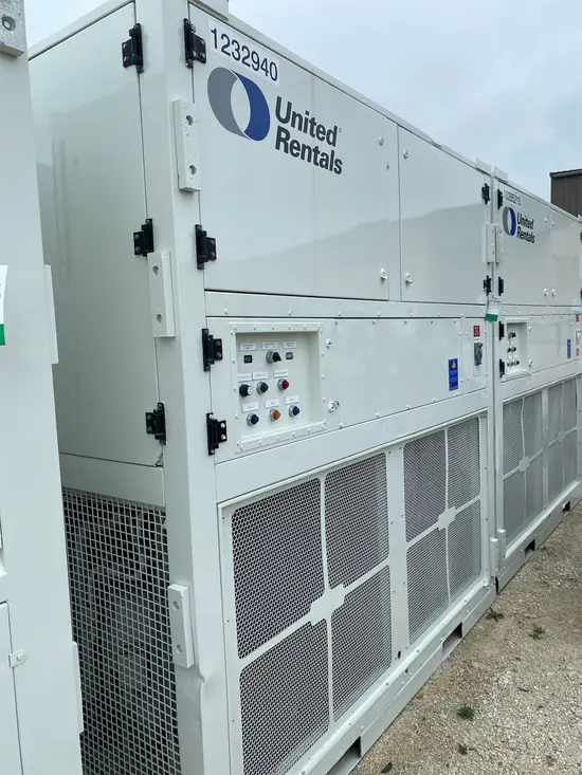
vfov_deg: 67.3
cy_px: 388
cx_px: 291
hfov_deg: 53.1
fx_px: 583
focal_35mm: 26
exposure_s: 1/816
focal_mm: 4.25
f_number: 1.8
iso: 32
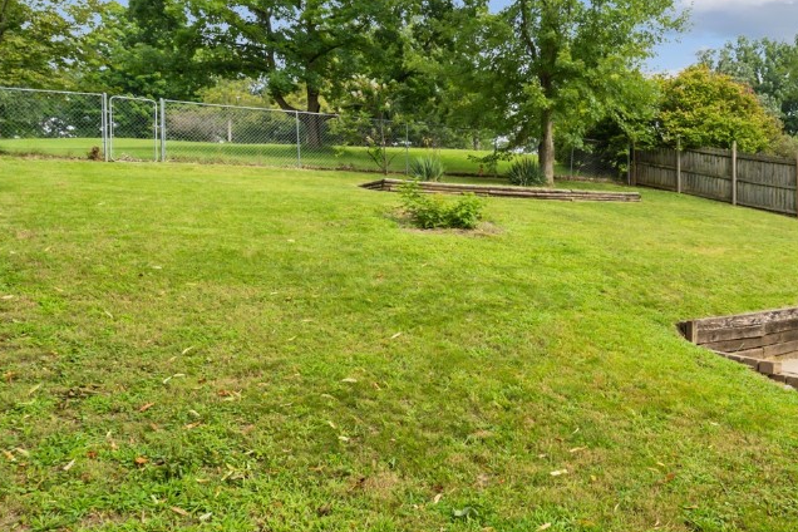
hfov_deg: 60.0
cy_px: 242
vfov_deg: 44.9
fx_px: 643
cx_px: 604
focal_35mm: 29
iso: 640
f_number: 10
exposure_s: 1/320
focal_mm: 16
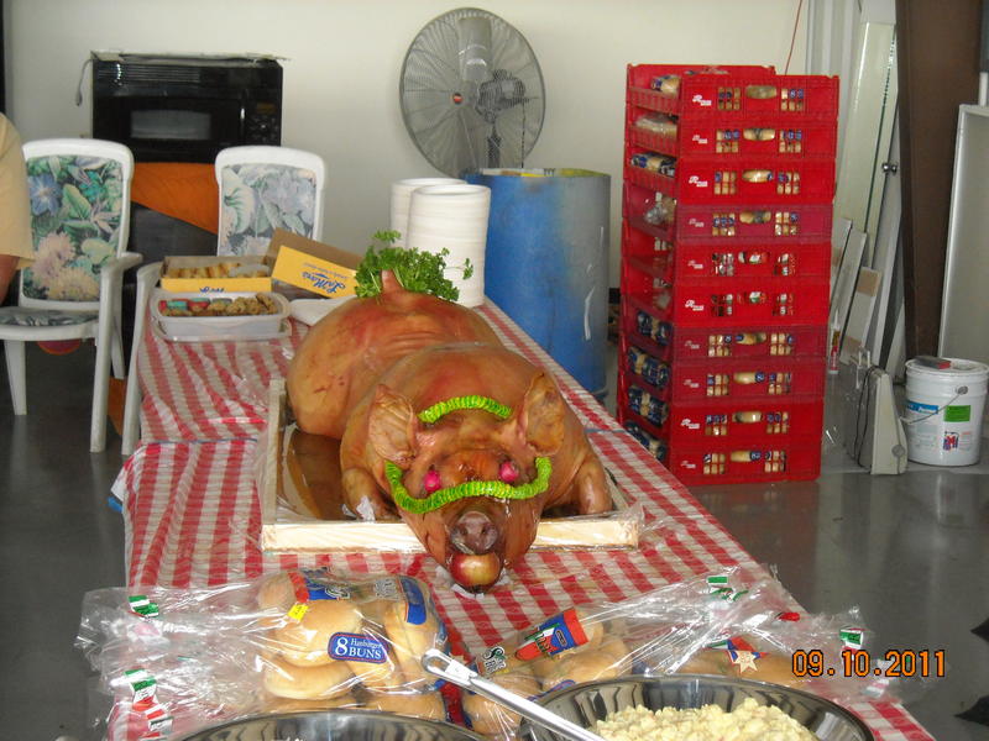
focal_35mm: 76
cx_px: 494
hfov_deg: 25.7
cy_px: 370
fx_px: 2171
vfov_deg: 19.4
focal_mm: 12.3
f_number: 3.9
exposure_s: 1/125
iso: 400
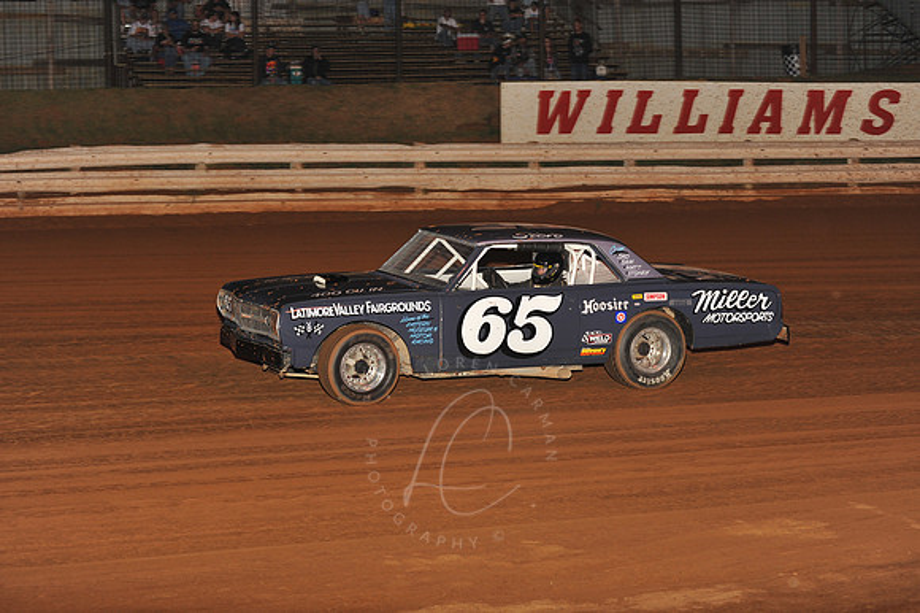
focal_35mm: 80
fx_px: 2043
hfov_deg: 25.4
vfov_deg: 17.0
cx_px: 460
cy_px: 306
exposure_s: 1/320
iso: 800
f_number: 6.3
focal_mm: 80
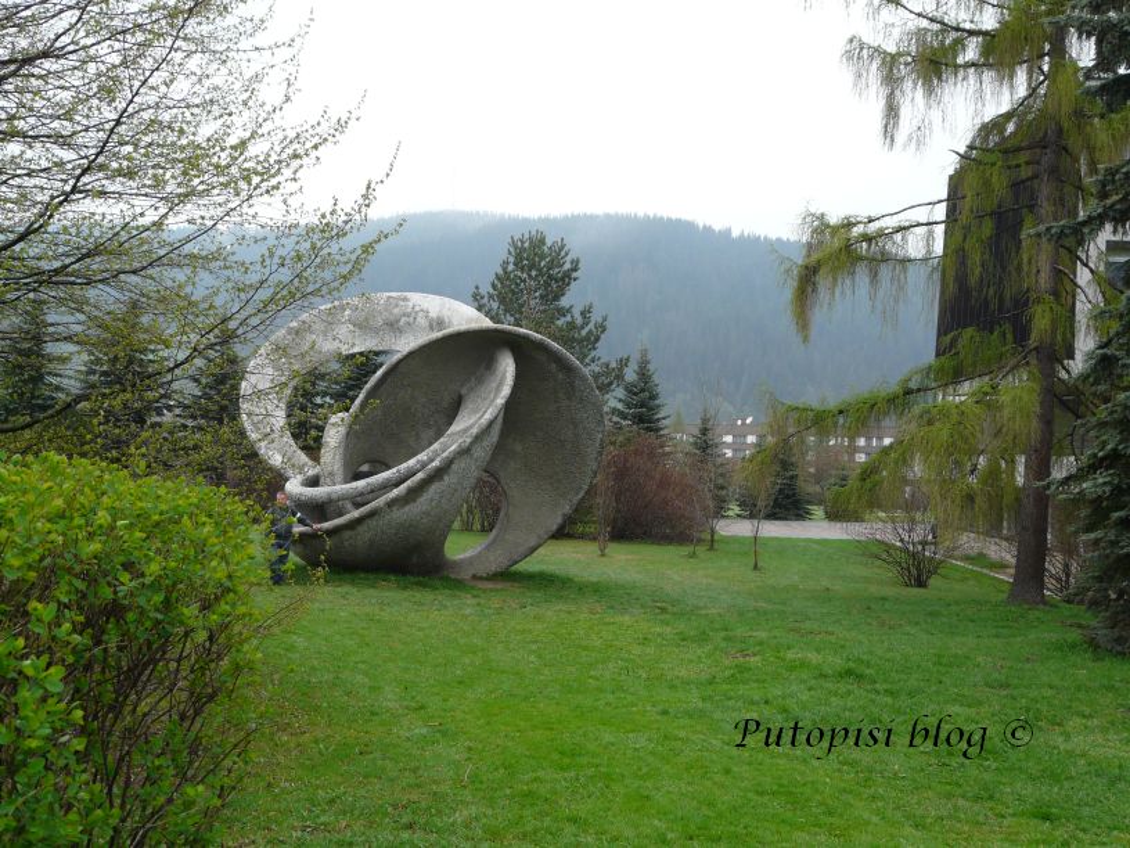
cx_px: 565
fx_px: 1371
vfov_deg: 34.3
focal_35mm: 42
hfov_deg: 44.8
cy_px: 424
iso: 100
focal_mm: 6.8
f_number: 4
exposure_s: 1/125
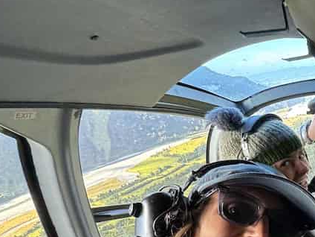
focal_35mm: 40
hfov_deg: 36.0
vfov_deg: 33.5
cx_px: 382
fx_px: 364
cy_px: 226
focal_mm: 2.2
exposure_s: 1/99
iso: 250
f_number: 2.2
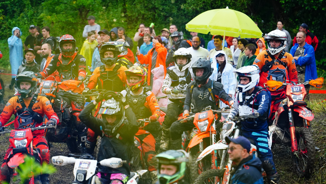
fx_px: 1547
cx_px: 163
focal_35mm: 179
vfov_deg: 6.8
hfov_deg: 12.0
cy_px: 91
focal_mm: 170
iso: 5000
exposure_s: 1/6400
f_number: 4
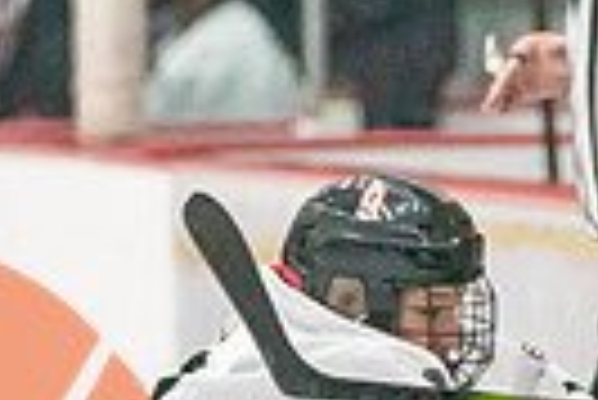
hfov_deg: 2.5
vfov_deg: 1.7
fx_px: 13835
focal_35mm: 832
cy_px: 794
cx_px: 651
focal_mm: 146
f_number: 2.8
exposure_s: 1/1250
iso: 3200
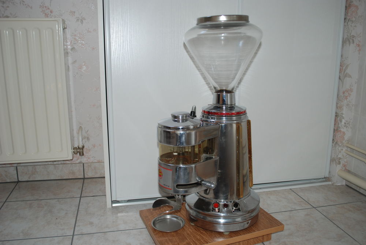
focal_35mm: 33
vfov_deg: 40.1
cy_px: 122
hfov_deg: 57.2
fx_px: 336
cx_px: 183
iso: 200
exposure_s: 1/60
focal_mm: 22
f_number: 4
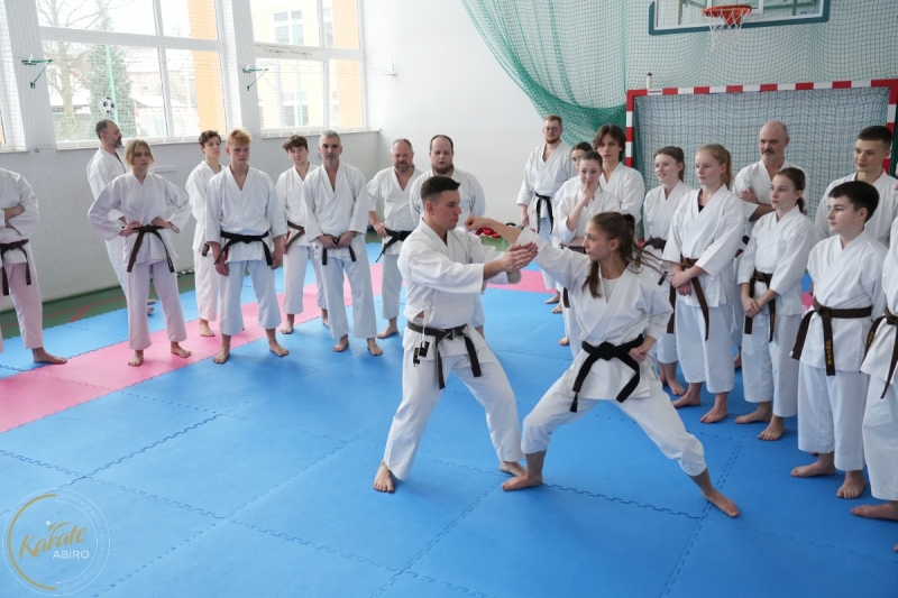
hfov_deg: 60.3
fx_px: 773
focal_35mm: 31
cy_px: 299
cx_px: 449
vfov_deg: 42.3
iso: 3200
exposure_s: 1/640
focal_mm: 31
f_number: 4
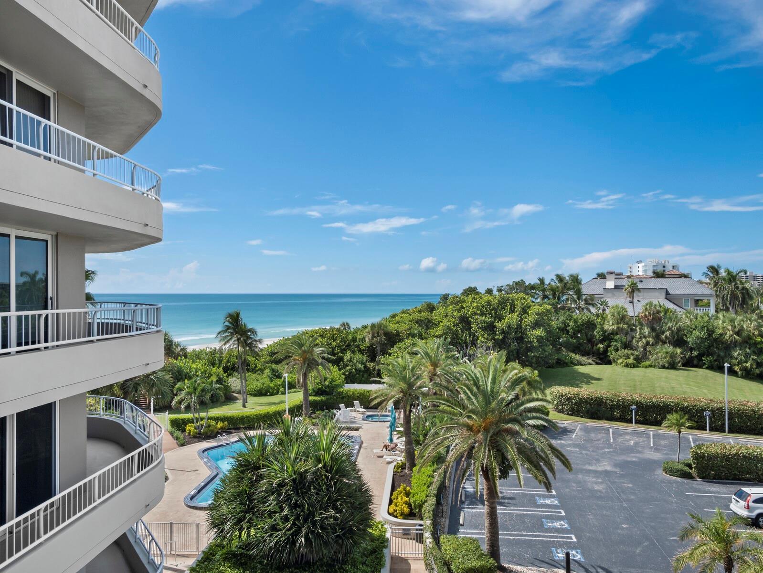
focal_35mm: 28
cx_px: 382
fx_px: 617
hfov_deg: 63.4
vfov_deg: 49.8
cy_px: 286
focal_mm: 14
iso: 400
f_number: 10
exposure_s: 1/200
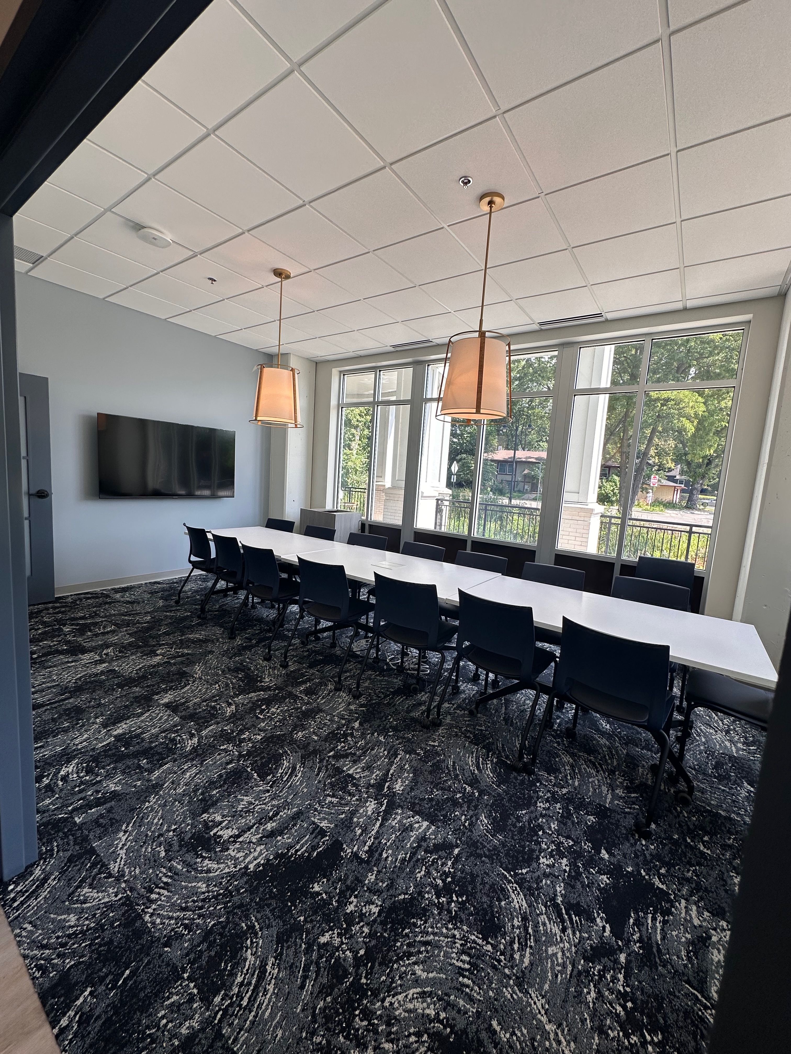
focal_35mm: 14
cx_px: 396
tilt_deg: -6.2
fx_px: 427
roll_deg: -4.2
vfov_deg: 102.1
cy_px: 527
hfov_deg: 85.7
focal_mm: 2.22
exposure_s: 1/219
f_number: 2.2
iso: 40
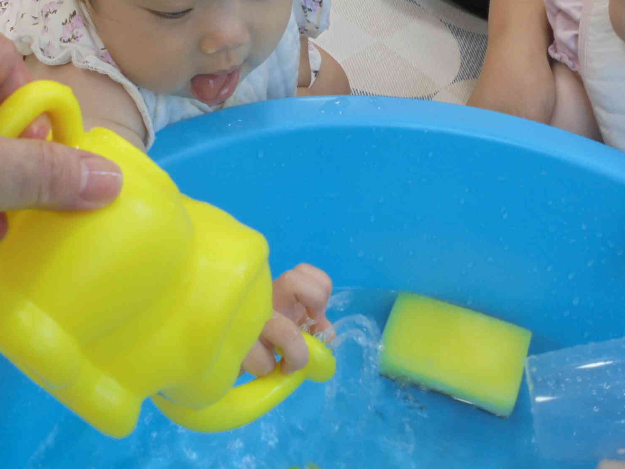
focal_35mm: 59
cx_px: 229
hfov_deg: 32.5
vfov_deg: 24.3
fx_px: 1065
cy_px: 80
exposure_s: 1/30
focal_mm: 6.1
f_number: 4
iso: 100
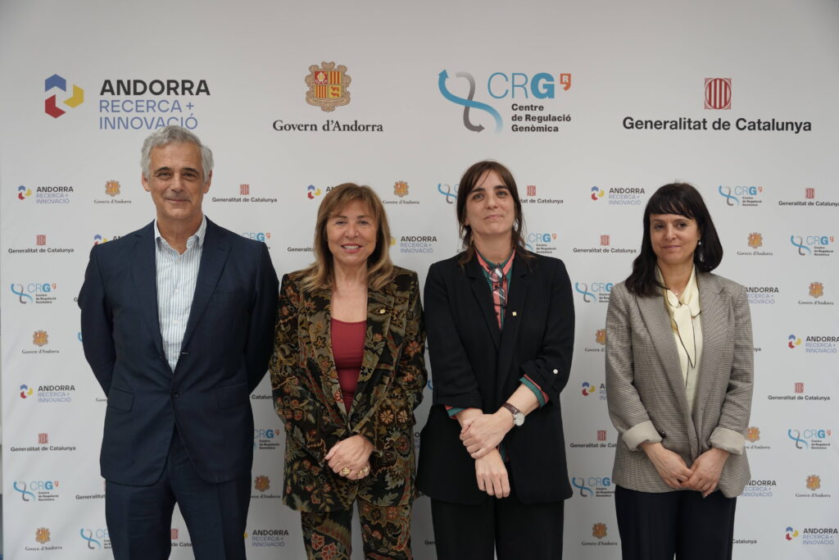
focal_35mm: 34
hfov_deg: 55.2
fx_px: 802
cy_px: 280
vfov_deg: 38.5
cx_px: 420
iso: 800
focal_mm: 34.4
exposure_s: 1/160
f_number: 2.8
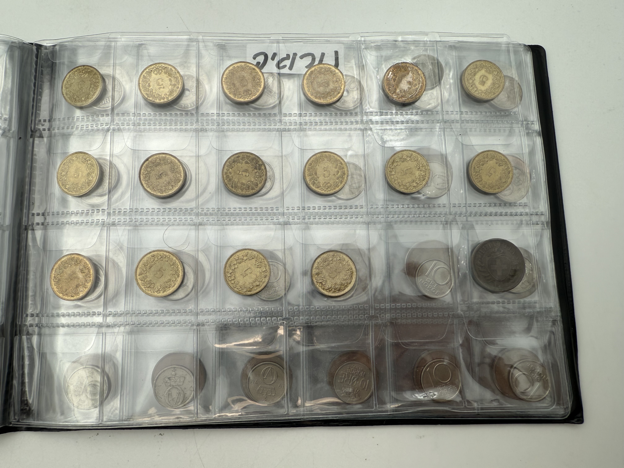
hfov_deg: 71.6
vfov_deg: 56.8
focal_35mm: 24
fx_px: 433
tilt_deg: -78.7
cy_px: 234
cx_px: 312
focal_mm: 2.22
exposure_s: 1/276
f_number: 2.2
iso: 40
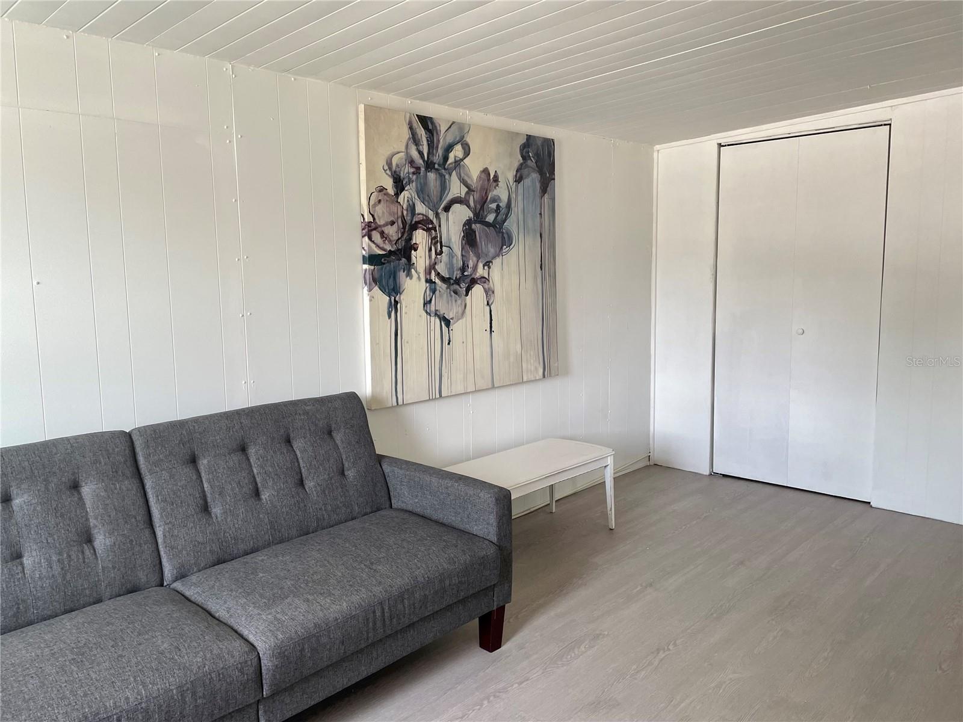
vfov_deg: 53.1
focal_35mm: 26
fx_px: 723
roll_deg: +0.6
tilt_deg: -6.7
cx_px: 482
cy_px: 361
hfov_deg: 67.3
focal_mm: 4.2
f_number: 1.6
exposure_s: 1/120
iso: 125
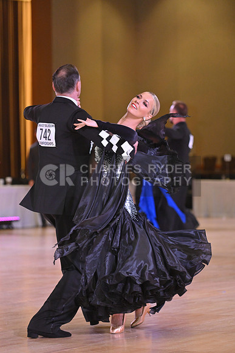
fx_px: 1517
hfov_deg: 8.9
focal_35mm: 155
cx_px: 118
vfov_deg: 13.2
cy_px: 176
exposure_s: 1/400
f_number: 4.5
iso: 3200
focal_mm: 155
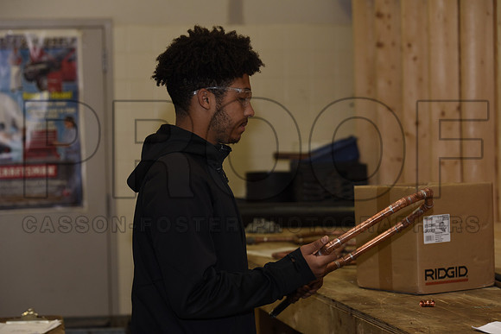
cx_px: 250
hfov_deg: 20.8
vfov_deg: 14.0
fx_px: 1364
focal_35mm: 98
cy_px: 167
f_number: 5
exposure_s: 1/320
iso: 1000
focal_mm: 98
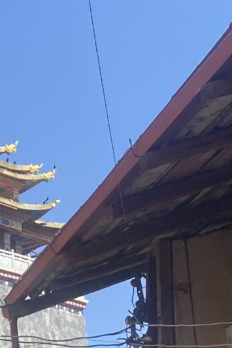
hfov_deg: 10.2
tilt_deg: +16.5
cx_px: -123
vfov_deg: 15.4
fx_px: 1257
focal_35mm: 130
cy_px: 359
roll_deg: +1.5
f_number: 1.8
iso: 32
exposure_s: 1/1316
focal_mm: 4.25
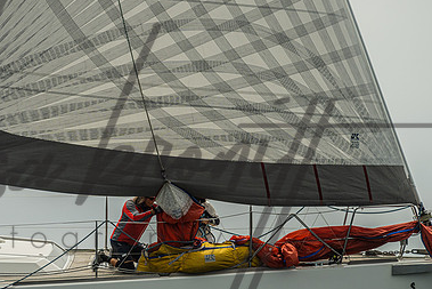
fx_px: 3289
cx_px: 162
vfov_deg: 5.0
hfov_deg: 7.5
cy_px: 153
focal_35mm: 274
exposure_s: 1/2000
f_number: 6.3
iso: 400
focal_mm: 170
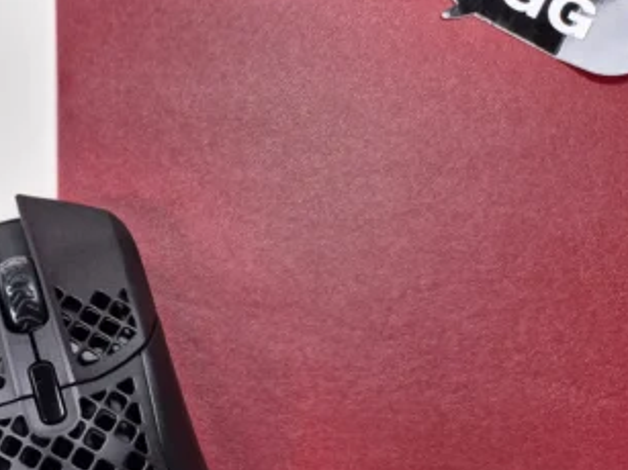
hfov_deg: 38.7
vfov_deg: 30.8
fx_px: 816
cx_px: 43
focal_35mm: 45
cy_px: 421
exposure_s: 1/57
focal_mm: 5.4
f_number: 1.8
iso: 50
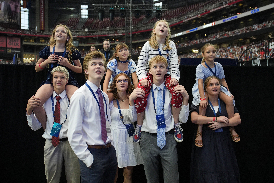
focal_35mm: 32
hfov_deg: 58.7
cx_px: 137
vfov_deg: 41.1
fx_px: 244
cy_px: 92
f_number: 2.8
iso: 2000
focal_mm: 32
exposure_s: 1/800
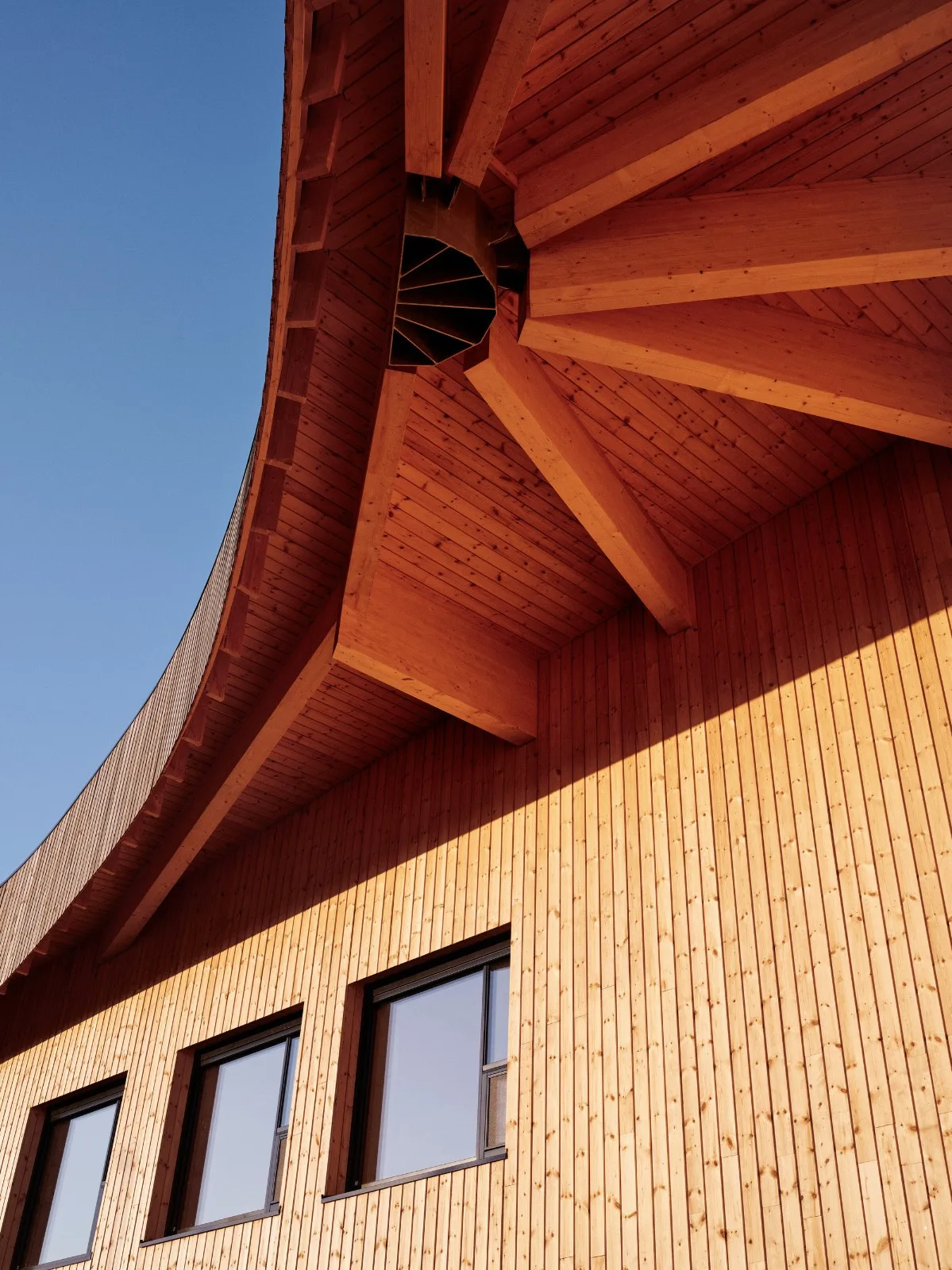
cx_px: 476
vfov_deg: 51.4
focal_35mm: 36
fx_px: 1321
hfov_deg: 39.6
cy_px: 635
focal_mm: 45
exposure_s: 1/200
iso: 200
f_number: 8
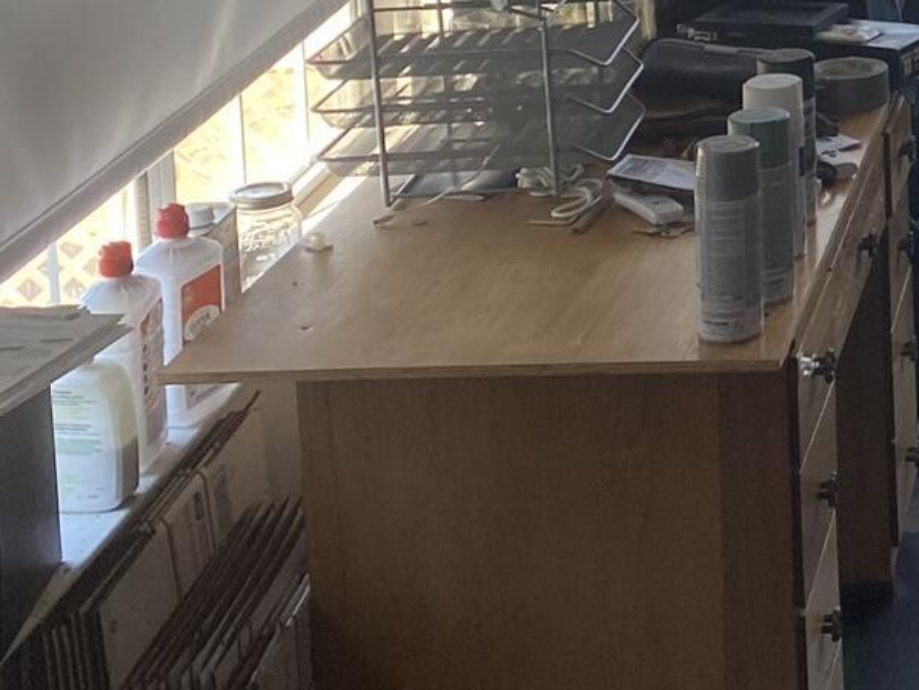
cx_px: 1225
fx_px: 2364
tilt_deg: -8.5
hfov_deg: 20.0
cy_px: -197
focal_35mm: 89
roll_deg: -0.5
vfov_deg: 15.8
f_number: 1.8
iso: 125
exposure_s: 1/120
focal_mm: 4.25
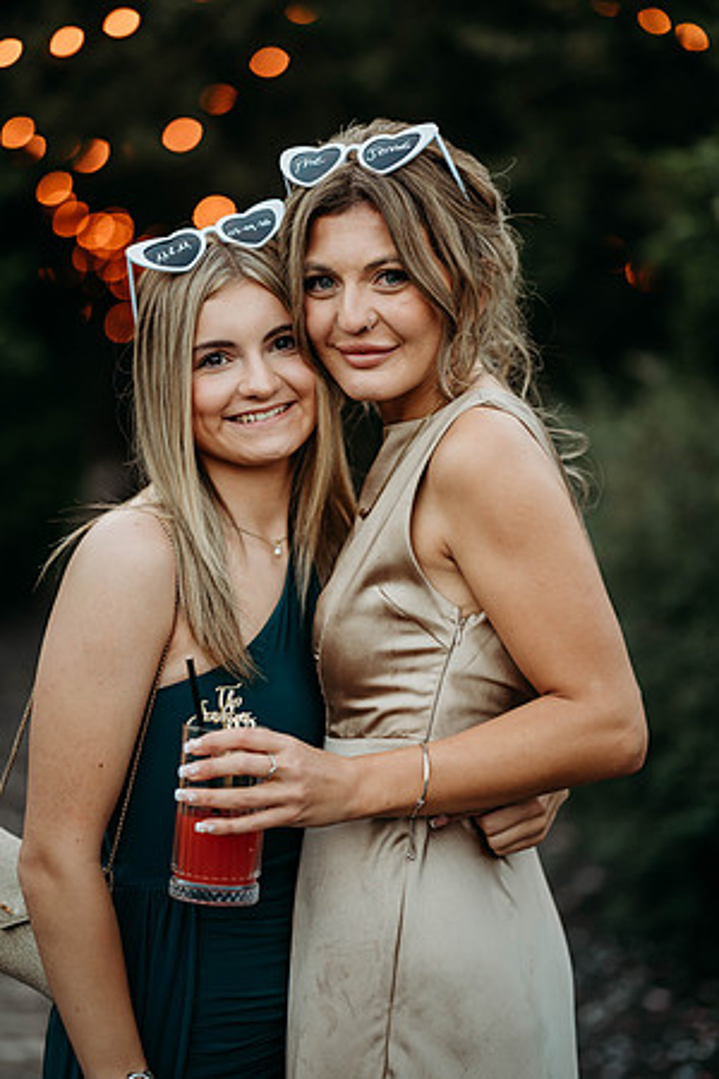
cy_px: 540
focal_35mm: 85
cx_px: 360
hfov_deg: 16.1
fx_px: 2546
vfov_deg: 23.9
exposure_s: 1/200
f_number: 2
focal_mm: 85
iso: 280
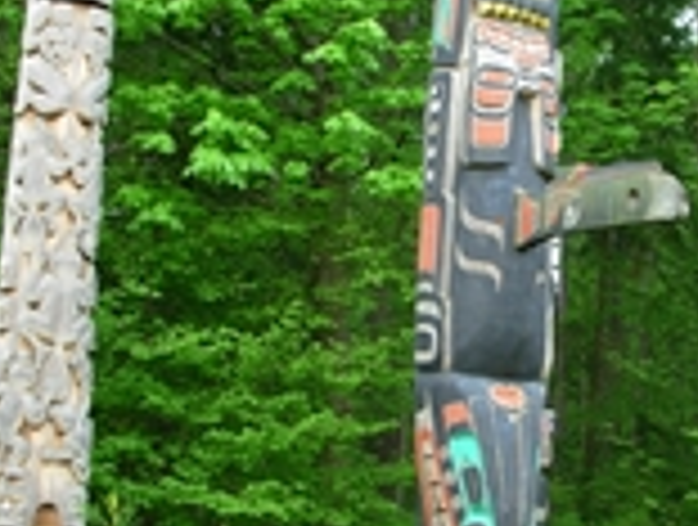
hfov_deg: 22.0
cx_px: 509
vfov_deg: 16.8
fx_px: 1779
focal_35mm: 88
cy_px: 225
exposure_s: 1/90.5
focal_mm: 6.3
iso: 50
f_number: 2.9
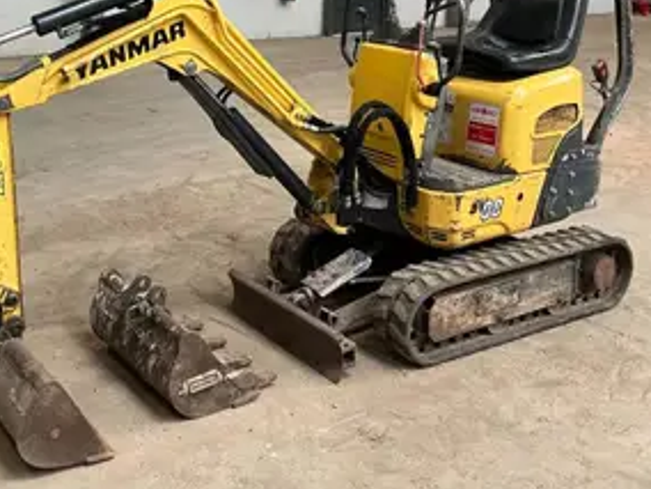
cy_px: 103
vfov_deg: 29.1
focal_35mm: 49
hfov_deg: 38.7
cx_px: 254
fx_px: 922
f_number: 1.8
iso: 64
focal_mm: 3
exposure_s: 1/67
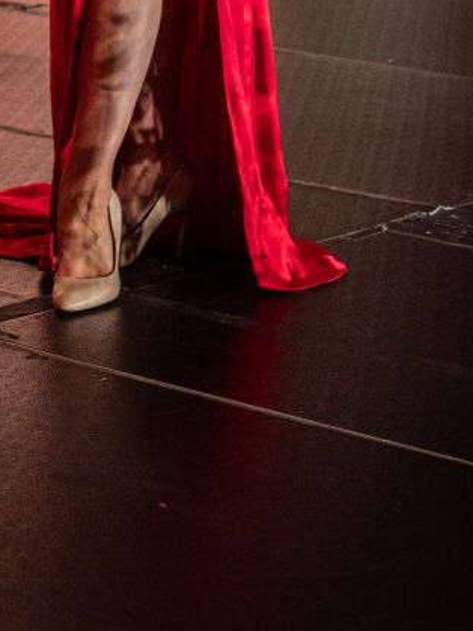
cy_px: -364
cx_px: -101
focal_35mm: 158
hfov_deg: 9.3
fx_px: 2880
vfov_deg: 11.9
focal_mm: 39
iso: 800
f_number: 4
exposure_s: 1/80
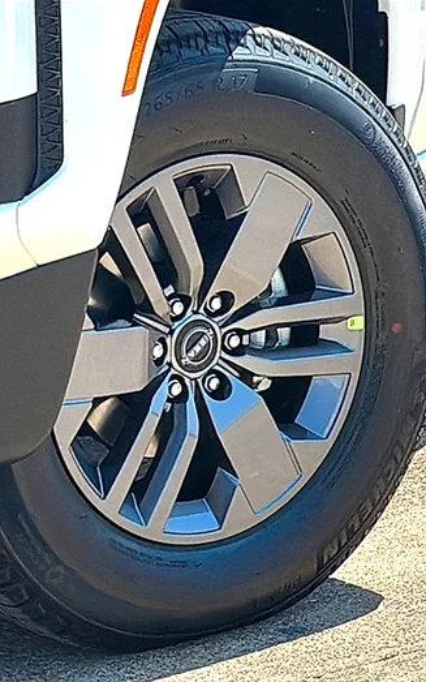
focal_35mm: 142
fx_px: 2637
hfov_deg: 9.2
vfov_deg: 14.7
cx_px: 414
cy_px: 341
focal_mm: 6.86
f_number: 1.78
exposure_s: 1/4808
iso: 100
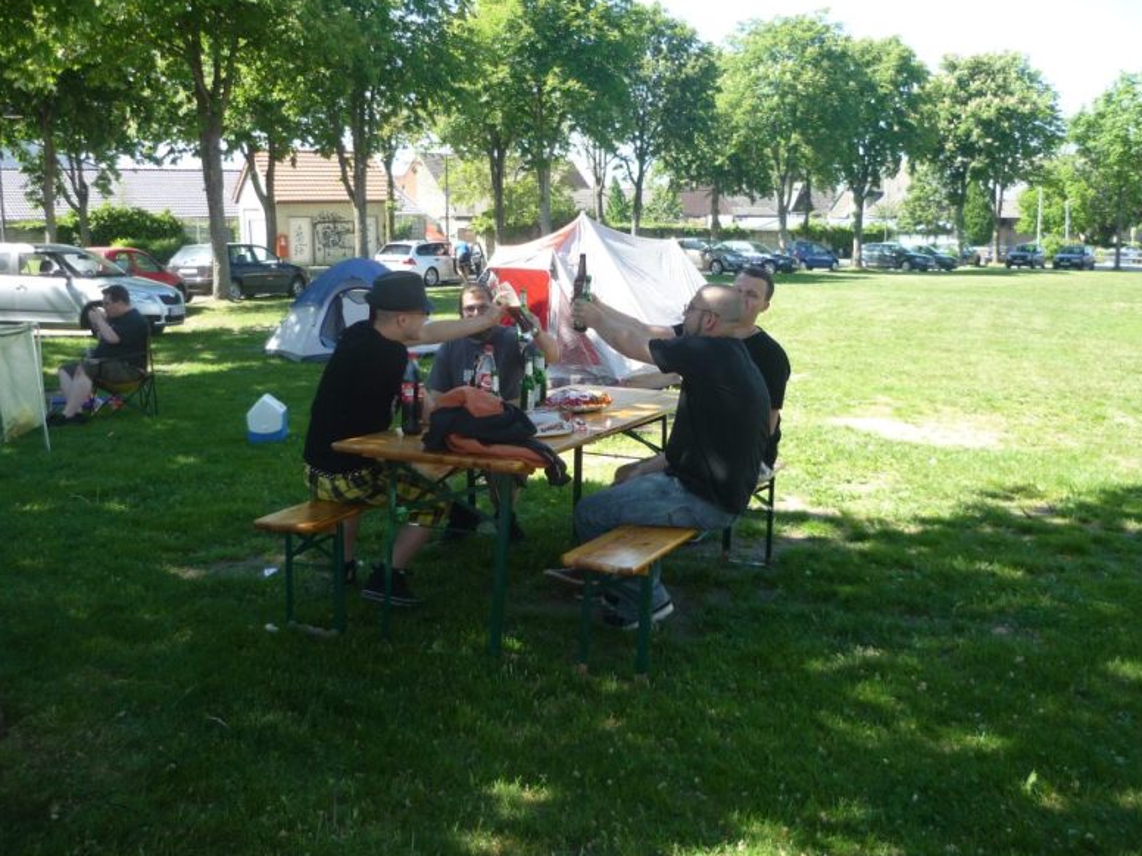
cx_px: 586
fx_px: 1122
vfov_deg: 41.8
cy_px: 438
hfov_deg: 54.0
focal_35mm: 34
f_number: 2.8
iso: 100
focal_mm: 5.5
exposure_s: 1/250
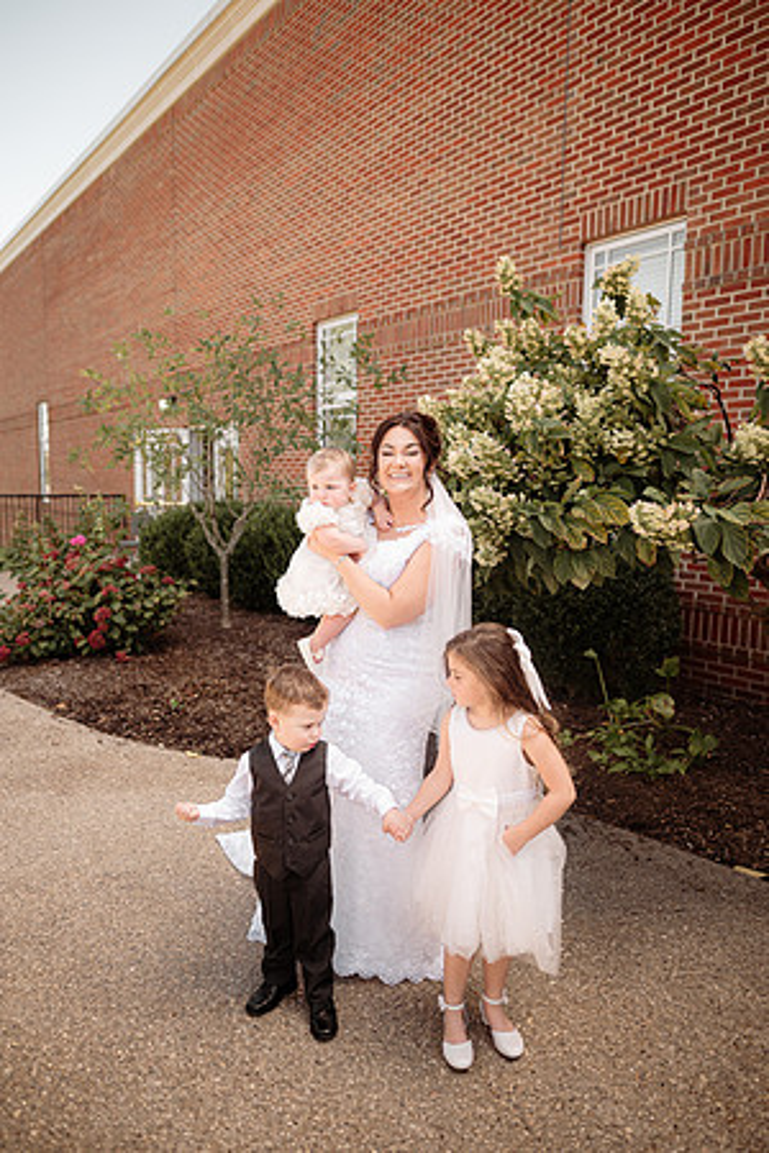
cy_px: 576
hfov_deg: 53.1
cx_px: 384
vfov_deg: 73.7
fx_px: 769
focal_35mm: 24
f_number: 2.2
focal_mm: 24
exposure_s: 1/640
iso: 125
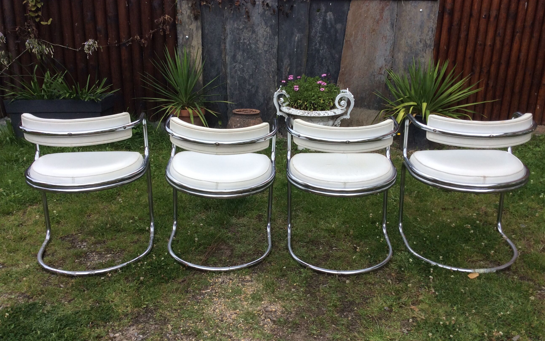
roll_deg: -0.5
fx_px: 505
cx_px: 273
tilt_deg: -19.6
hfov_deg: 56.7
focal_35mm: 34
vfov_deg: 37.3
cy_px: 165
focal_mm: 3.3
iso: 32
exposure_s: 1/420
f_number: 2.4
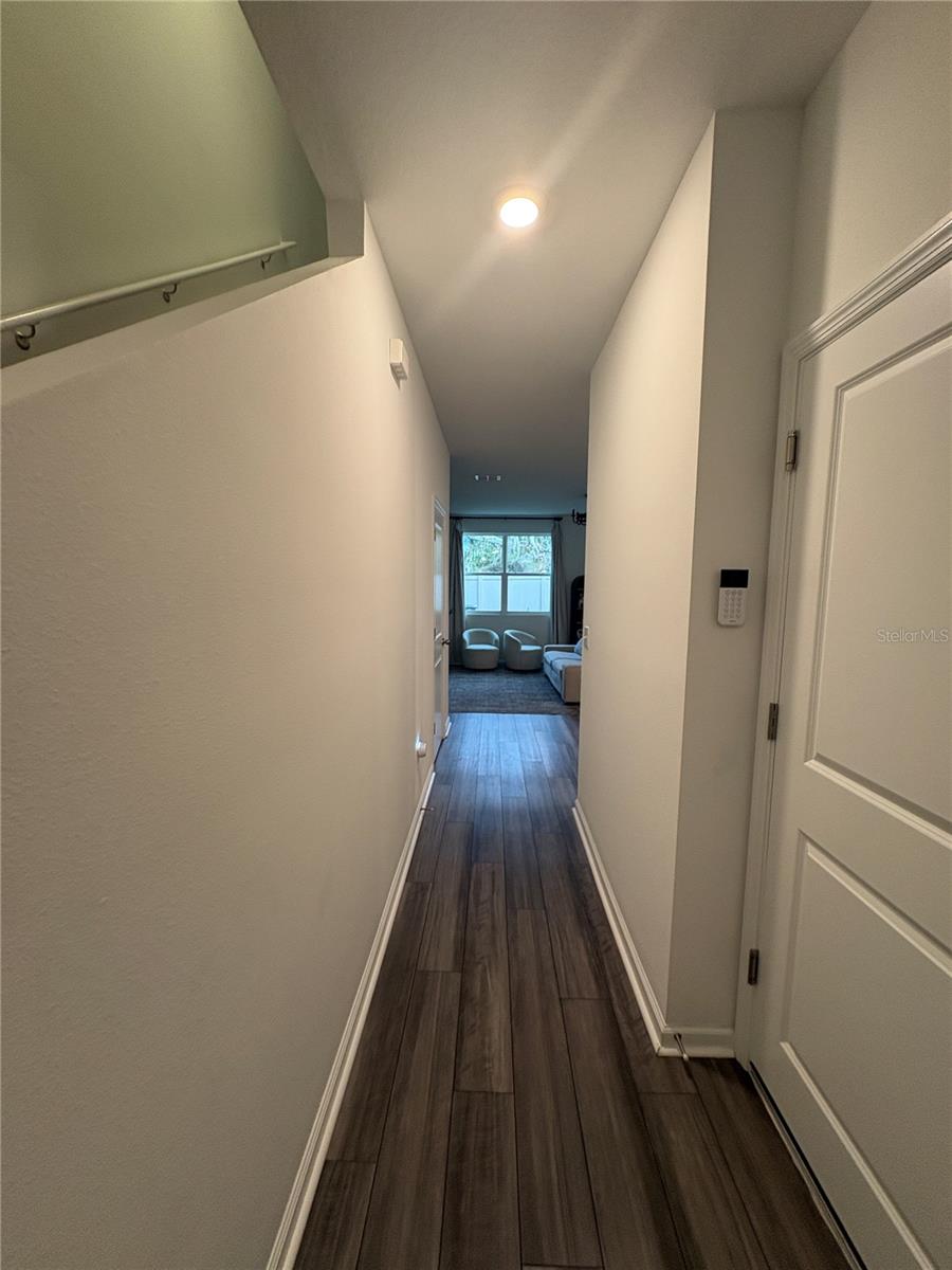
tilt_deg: -4.7
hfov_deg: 85.7
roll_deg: -0.9
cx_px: 476
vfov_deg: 102.1
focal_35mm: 14
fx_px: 513
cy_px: 635
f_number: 2.2
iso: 160
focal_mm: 2.22
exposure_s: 1/60
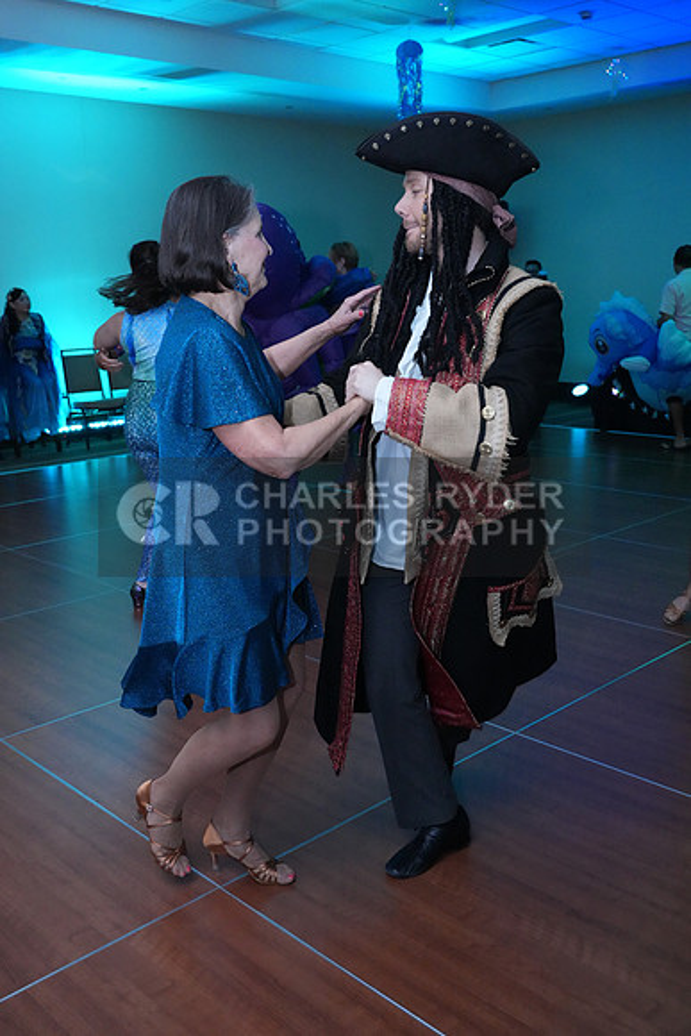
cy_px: 518
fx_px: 978
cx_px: 346
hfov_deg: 38.9
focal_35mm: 34
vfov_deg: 55.8
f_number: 4.5
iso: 8000
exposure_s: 1/200
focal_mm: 34
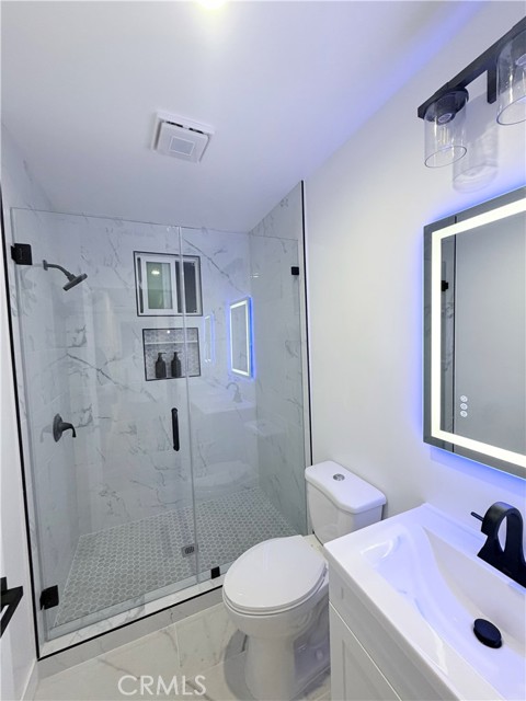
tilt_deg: -2.6
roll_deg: +2.6
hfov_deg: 85.7
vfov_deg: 102.1
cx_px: 263
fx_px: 284
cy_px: 350
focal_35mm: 14
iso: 200
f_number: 2.2
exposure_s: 1/120
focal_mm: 2.22
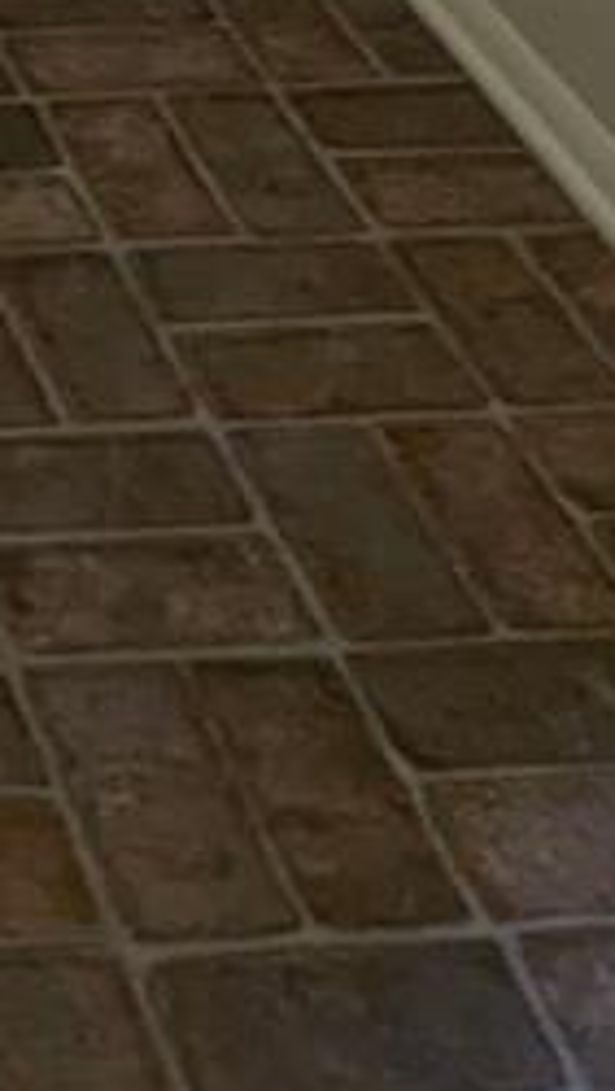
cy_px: -825
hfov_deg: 12.2
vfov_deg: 19.1
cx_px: -654
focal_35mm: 87
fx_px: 2517
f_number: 2.2
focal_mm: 1.95
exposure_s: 1/60
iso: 132
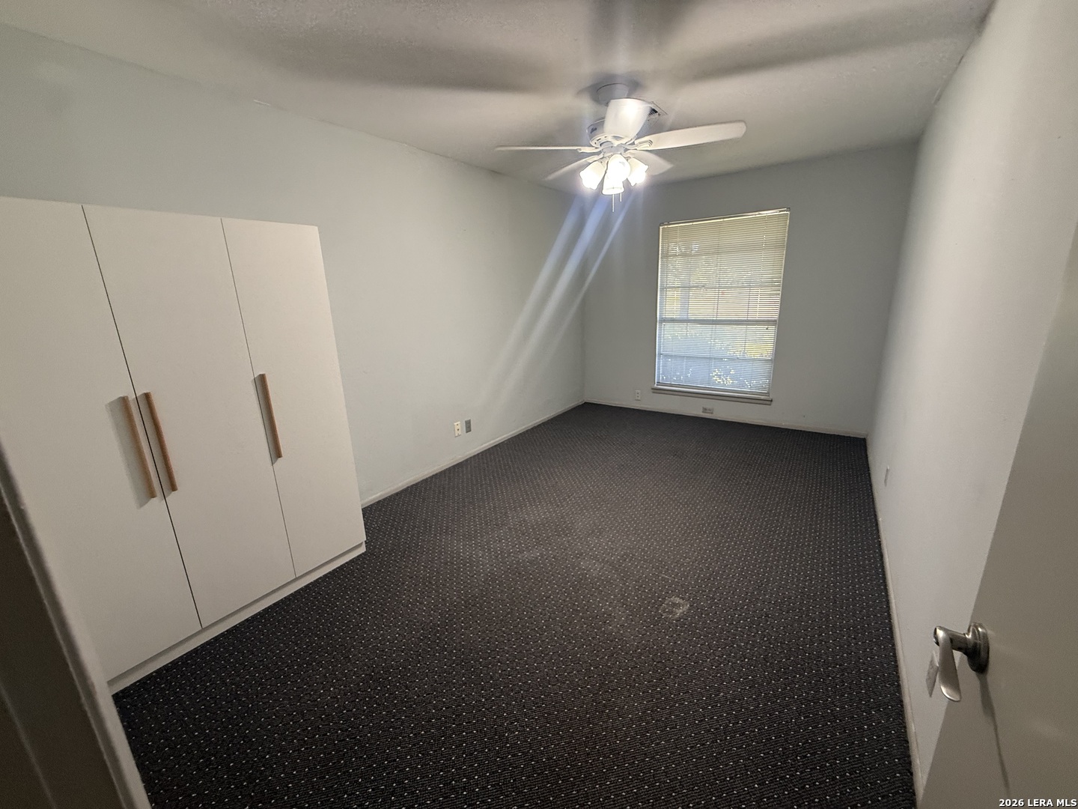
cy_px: 404
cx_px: 539
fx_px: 436
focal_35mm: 14
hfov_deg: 102.1
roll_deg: +2.4
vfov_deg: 85.7
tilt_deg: -15.4
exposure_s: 1/120
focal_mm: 2.22
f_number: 2.2
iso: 320
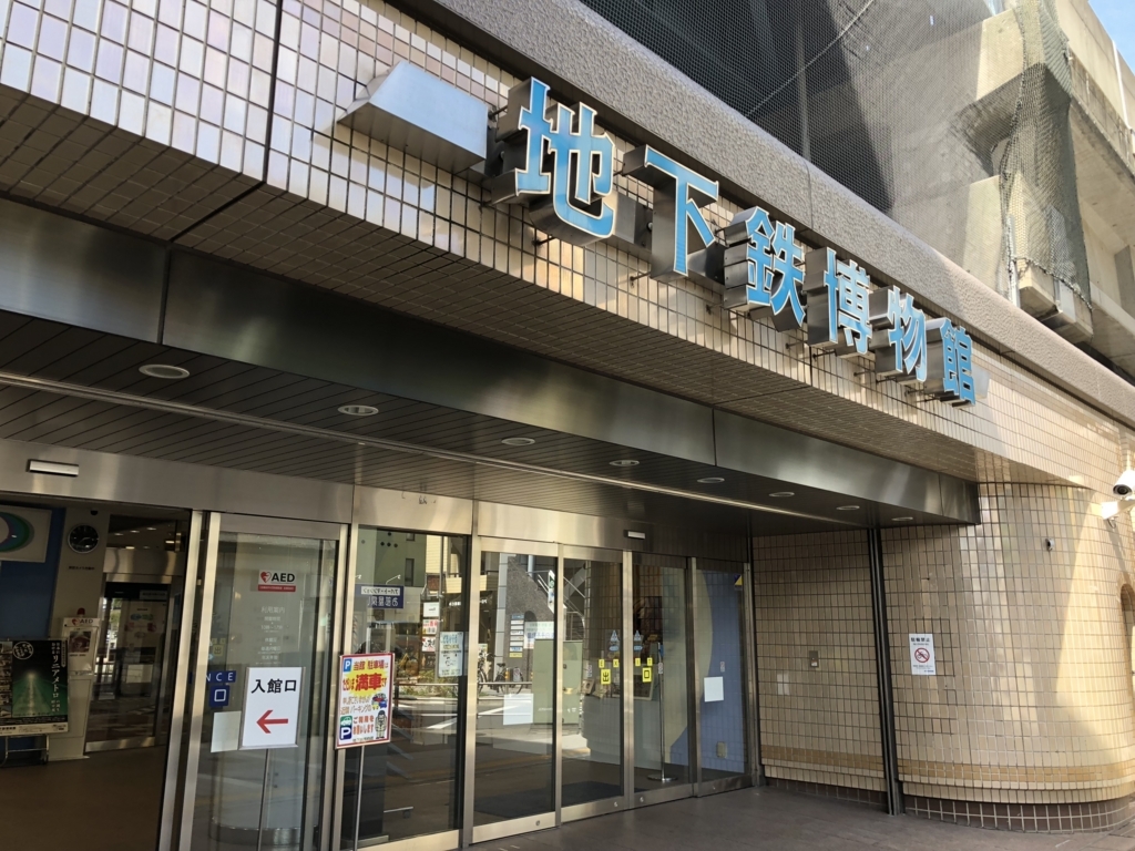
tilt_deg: +15.0
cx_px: 568
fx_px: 918
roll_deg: -0.3
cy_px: 426
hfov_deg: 63.4
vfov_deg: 49.7
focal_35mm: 28
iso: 20
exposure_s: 1/126
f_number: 1.8
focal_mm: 4
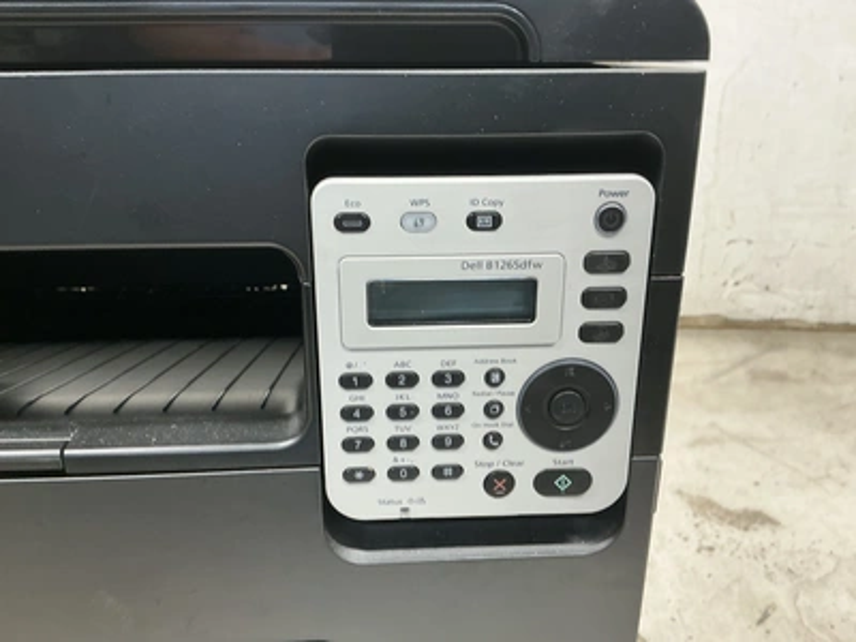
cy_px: 321
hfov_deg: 63.4
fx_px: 692
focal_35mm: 28
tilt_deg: -22.0
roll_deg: -1.3
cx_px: 428
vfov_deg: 49.7
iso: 64
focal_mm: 3
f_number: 1.8
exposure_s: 1/60
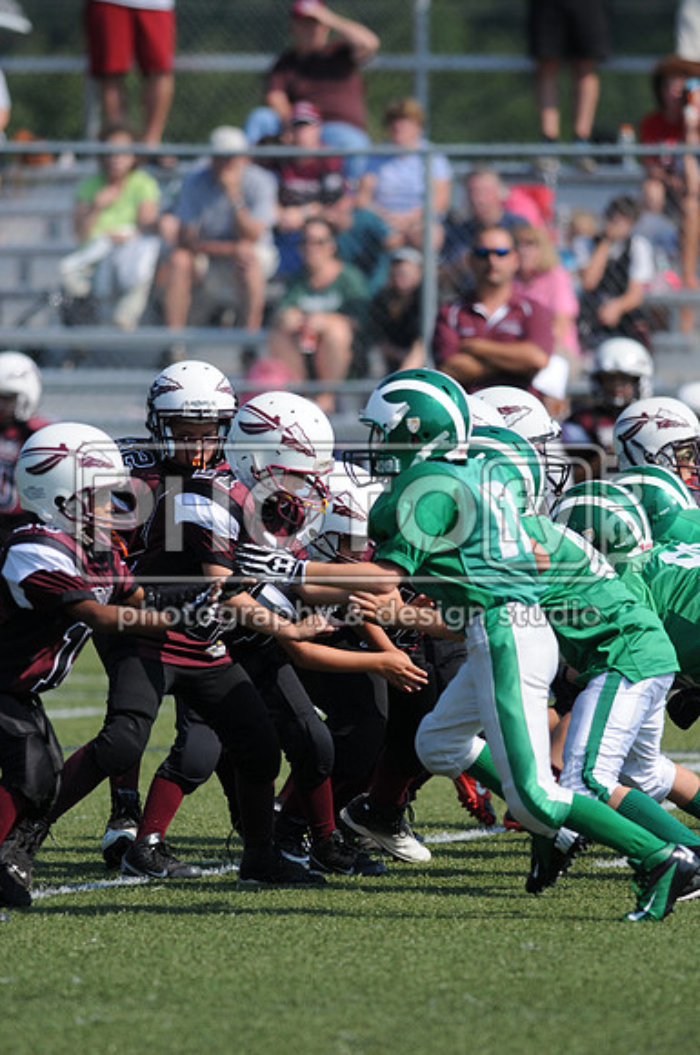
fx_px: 13163
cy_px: 528
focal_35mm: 450
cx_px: 350
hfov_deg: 3.0
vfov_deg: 4.6
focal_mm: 300
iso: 200
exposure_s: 1/2000
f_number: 4
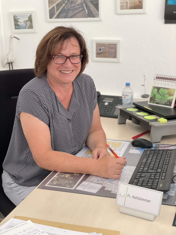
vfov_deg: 36.8
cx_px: 88
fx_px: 353
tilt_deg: -14.5
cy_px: 118
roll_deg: +1.5
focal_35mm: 52
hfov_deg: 28.0
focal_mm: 6
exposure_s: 1/122
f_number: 2
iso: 250
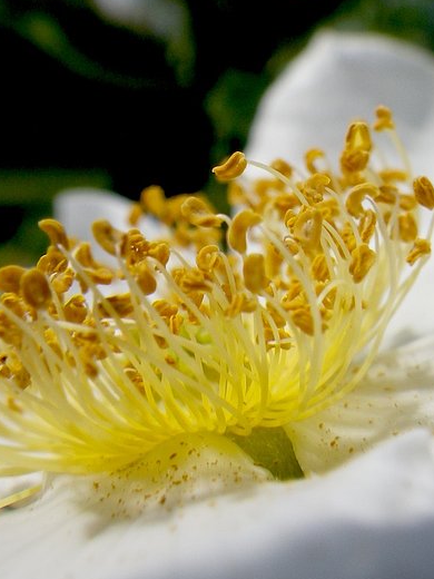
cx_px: 254
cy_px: 186
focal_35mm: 67
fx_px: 1120
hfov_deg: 21.9
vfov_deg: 28.7
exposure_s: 1/800
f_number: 4.6
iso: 80
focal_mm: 6.1
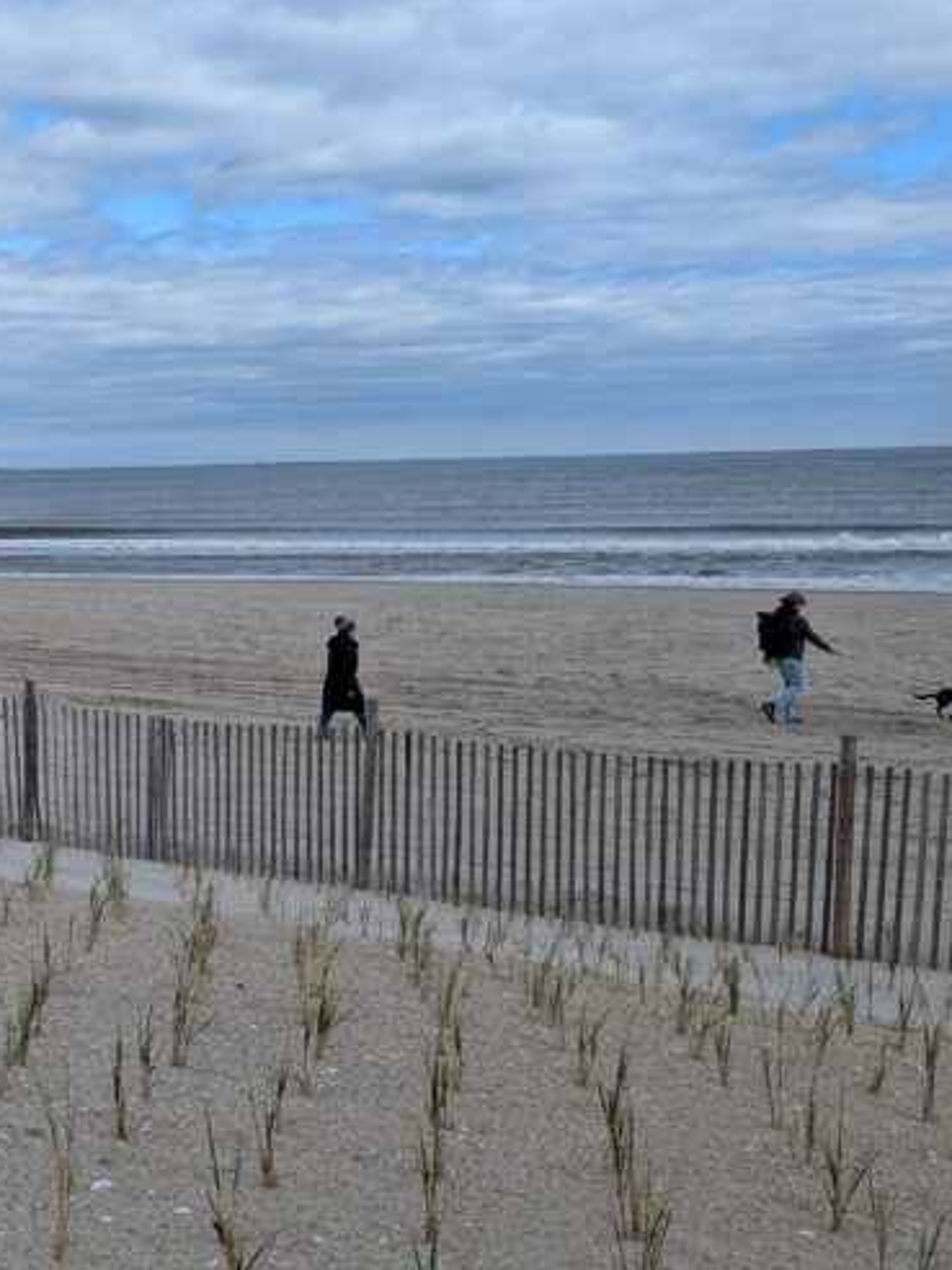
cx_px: -343
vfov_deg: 38.2
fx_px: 1833
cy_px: 574
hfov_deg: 24.6
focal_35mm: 50
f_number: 1.68
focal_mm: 6.9
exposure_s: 1/1151
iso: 22
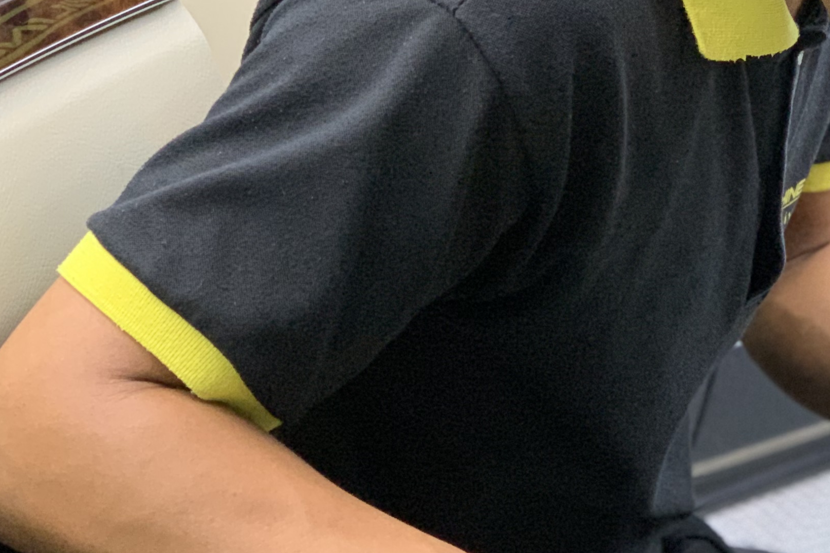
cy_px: 223
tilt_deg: -19.7
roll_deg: -3.6
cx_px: 803
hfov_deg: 15.0
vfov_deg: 10.2
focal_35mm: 135
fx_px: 3113
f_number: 2.4
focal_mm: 6
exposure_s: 1/60
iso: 400
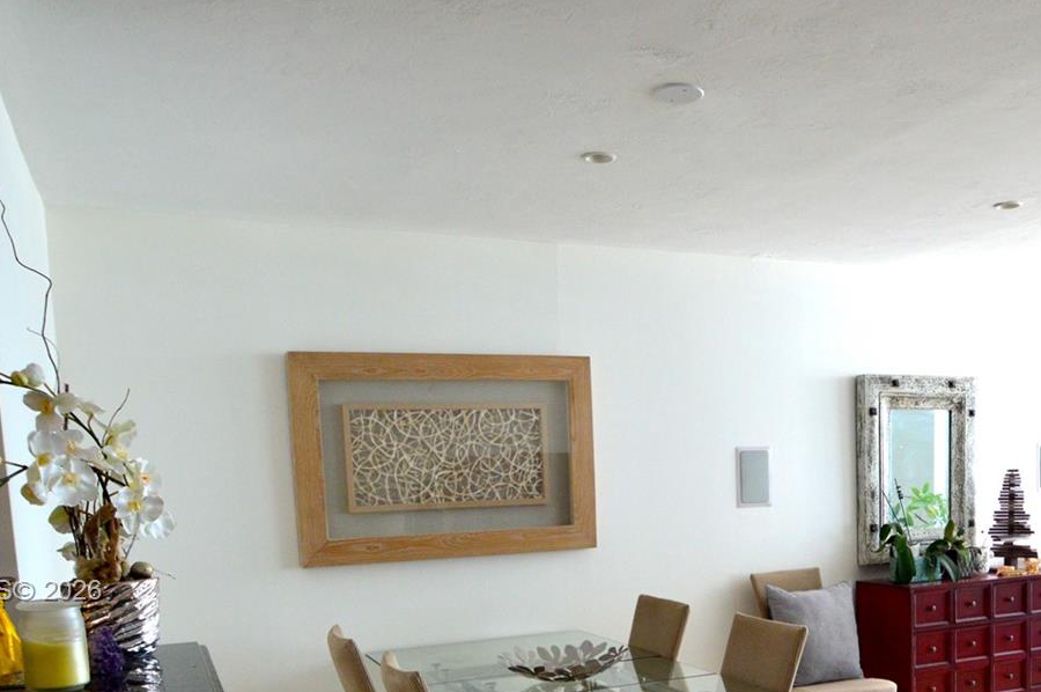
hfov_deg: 57.8
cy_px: 593
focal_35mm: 32
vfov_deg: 38.8
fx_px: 924
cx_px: 667
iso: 720
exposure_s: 1/60
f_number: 8
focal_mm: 12
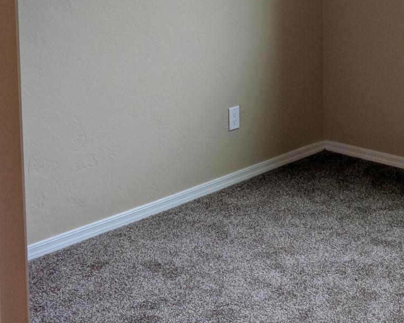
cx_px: 373
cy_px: -36
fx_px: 801
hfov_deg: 27.2
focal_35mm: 67
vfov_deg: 21.6
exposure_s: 1/120
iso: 181
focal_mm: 4.67
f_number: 2
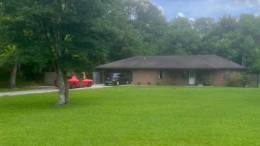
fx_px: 276
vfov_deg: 29.7
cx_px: 181
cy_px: 70
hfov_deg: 49.3
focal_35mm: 40
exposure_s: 1/2632
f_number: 1.5
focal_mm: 5.7
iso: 50
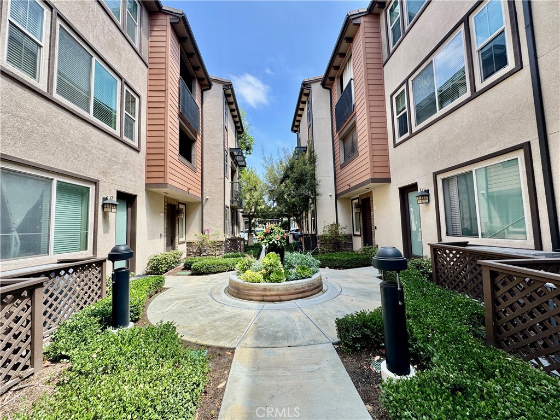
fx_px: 226
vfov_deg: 85.7
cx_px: 280
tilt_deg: +4.6
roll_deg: +1.2
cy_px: 210
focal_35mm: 14
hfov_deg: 102.1
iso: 40
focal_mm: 2.22
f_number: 2.2
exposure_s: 1/485
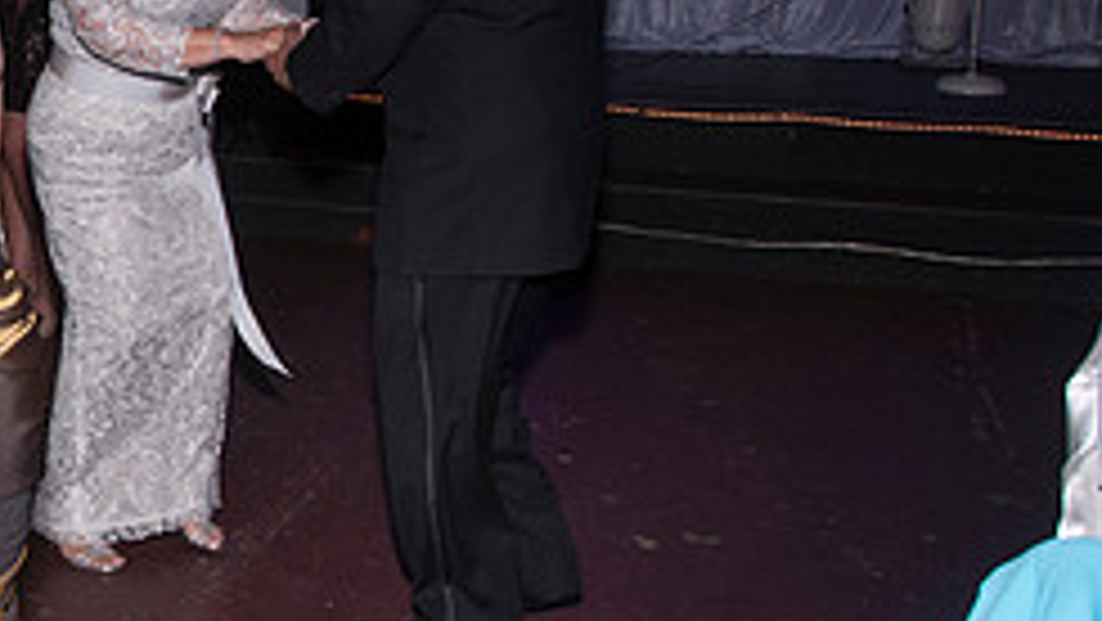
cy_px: 250
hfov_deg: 28.6
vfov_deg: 18.0
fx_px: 1958
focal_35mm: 67
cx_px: -99
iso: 400
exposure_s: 1/60
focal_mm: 18
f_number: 5.6
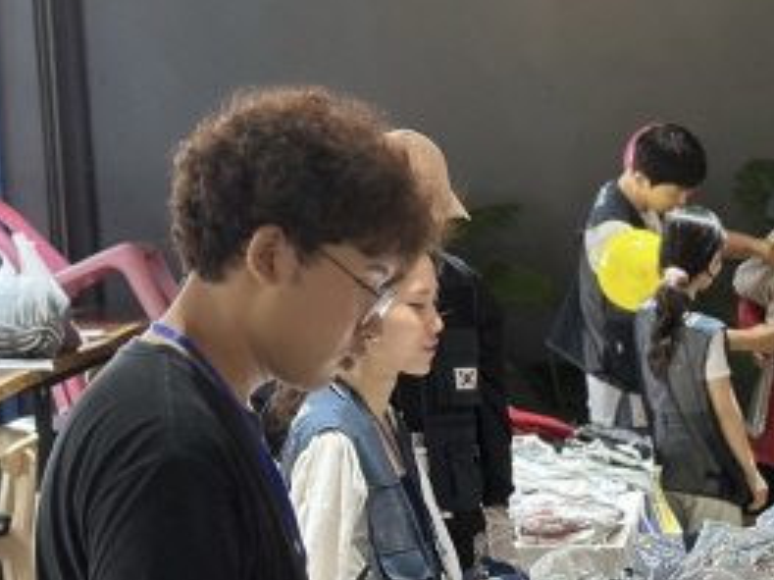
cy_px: 556
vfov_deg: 12.5
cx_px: 871
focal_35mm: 117
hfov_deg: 16.3
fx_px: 2615
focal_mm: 6.86
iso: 250
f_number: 1.78
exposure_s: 1/50
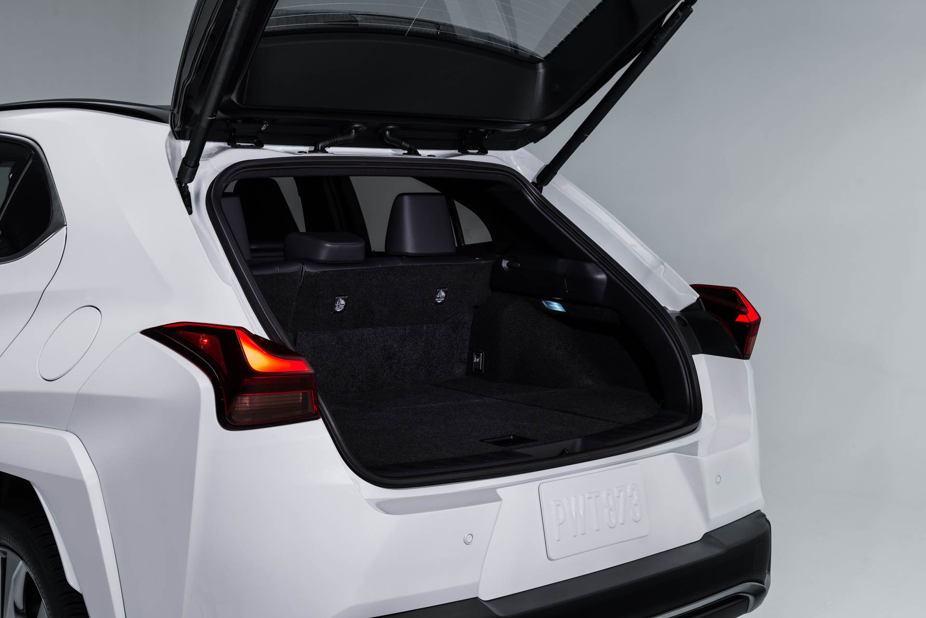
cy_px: 309
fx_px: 1235
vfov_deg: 28.1
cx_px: 463
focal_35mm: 48
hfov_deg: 41.1
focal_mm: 48
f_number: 9
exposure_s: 1/5
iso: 100
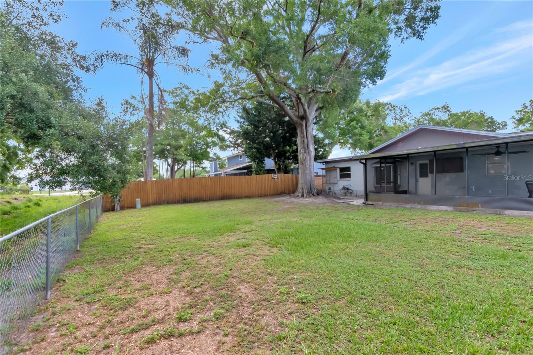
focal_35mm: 16
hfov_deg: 95.0
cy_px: 178
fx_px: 244
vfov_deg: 72.0
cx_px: 266
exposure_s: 1/1000
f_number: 6.3
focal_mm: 11
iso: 1250
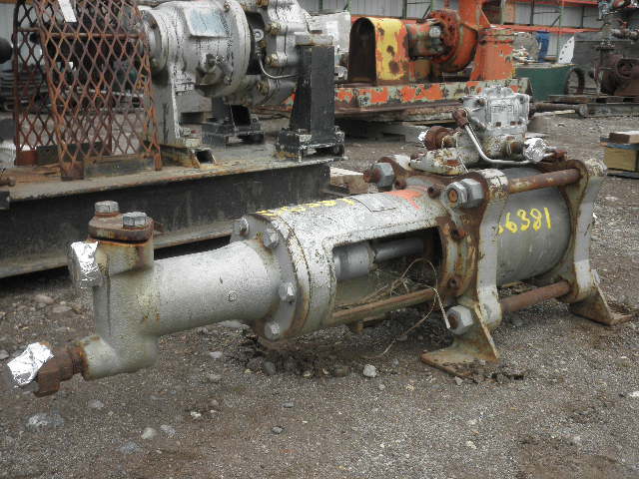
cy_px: 240
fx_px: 812
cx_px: 320
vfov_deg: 32.9
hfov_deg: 42.9
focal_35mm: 44
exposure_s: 1/320
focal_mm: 7.9
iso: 64
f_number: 3.4
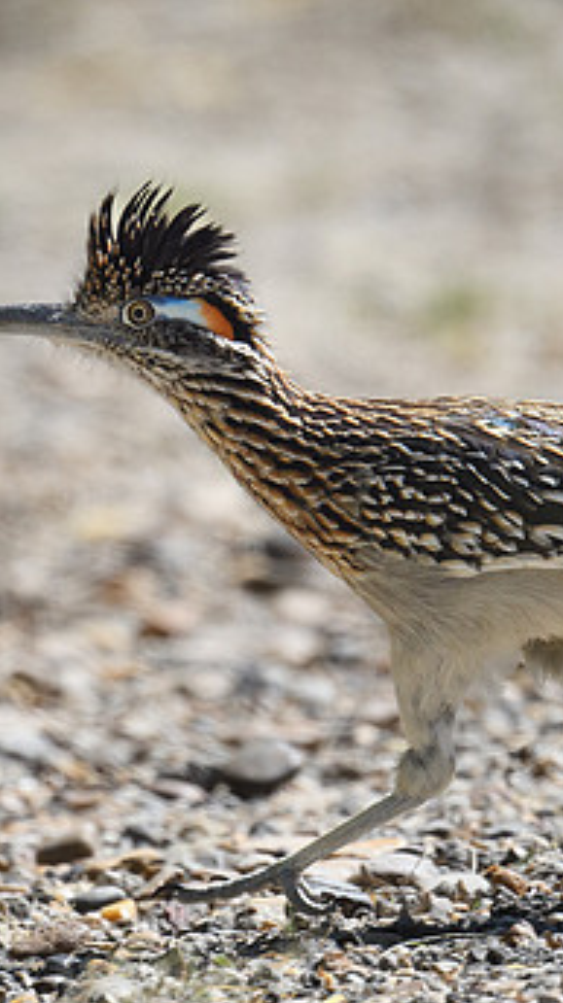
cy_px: 559
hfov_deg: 0.6
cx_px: 272
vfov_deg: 1.0
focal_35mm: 2095
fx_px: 55710
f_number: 5.6
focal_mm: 500
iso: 500
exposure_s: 1/1600
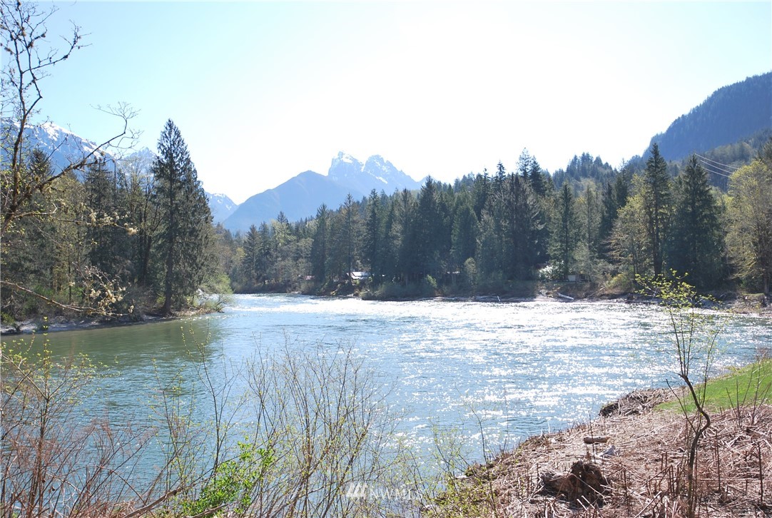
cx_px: 386
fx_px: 773
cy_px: 259
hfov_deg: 53.0
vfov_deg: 37.0
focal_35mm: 36
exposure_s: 1/250
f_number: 8
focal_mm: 24
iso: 100
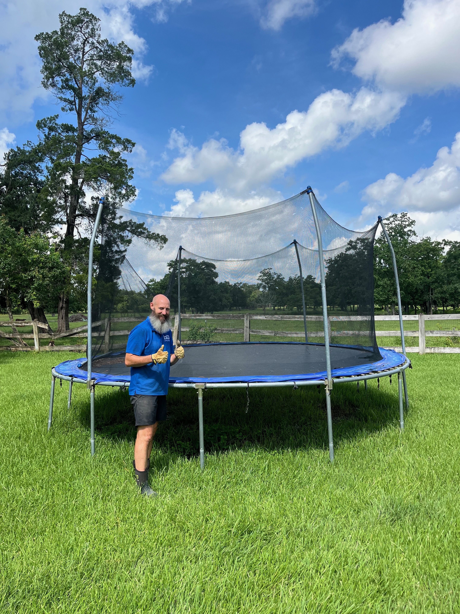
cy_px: 307
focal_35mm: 26
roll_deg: +2.5
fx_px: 461
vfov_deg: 67.3
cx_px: 230
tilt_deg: -2.0
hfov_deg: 53.1
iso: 50
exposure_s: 1/2688
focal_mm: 5.1
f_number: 1.6
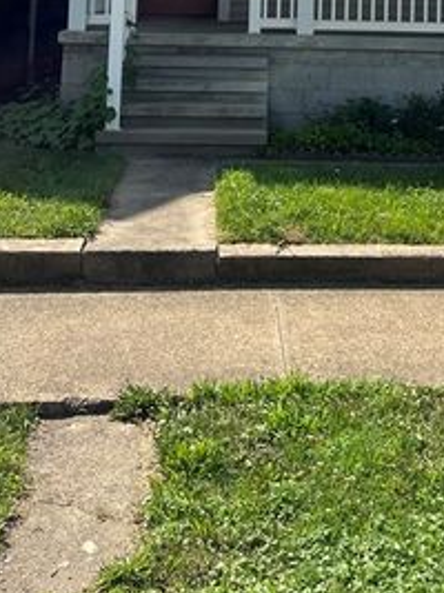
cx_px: 333
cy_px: -101
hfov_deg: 22.4
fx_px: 1113
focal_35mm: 65
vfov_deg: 26.8
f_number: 1.5
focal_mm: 5.7
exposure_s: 1/3704
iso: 50
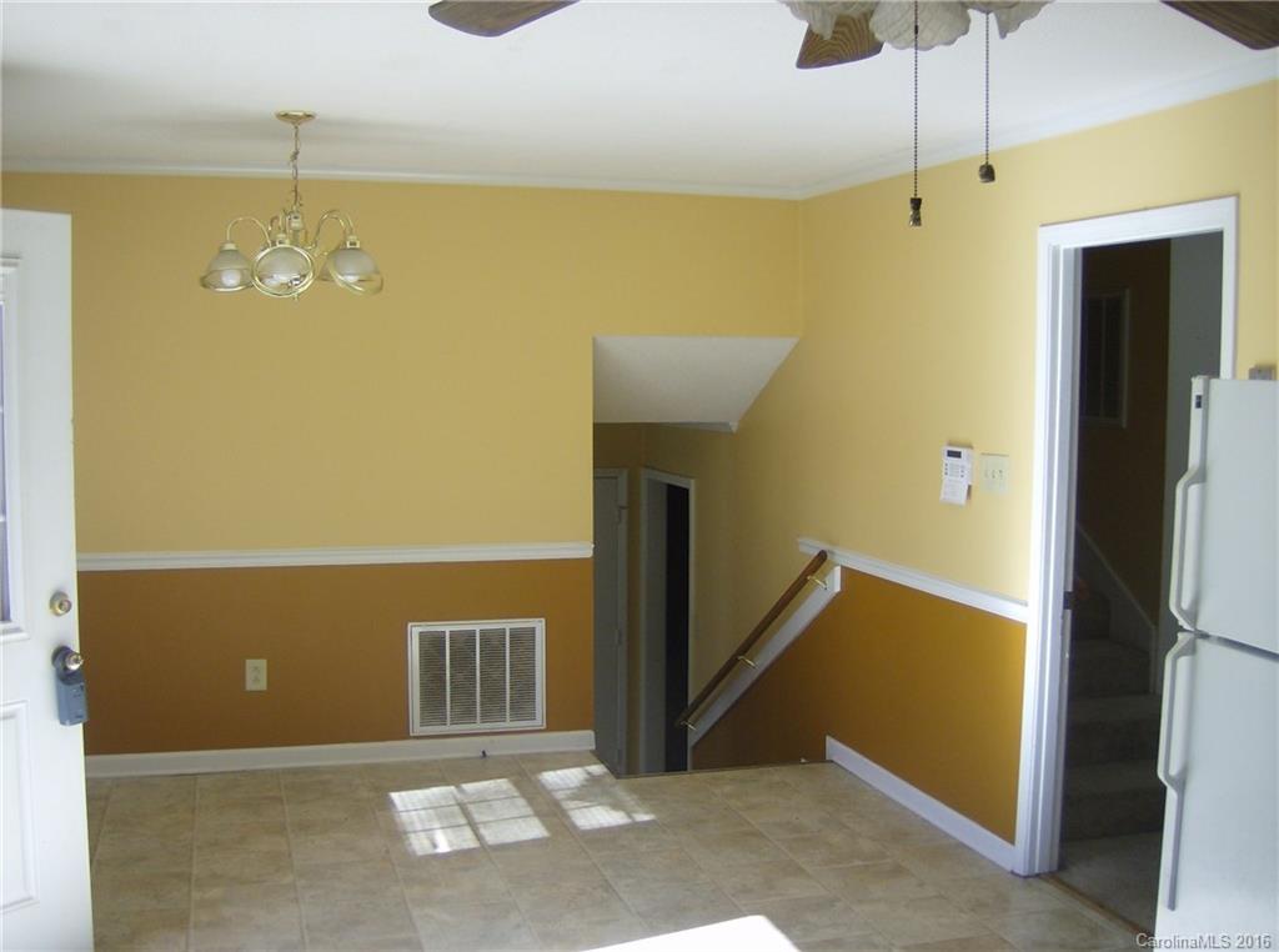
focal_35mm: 36
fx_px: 1326
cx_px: 640
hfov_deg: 51.5
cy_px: 476
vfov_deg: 39.5
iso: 100
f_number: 2.8
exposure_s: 1/151
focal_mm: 6
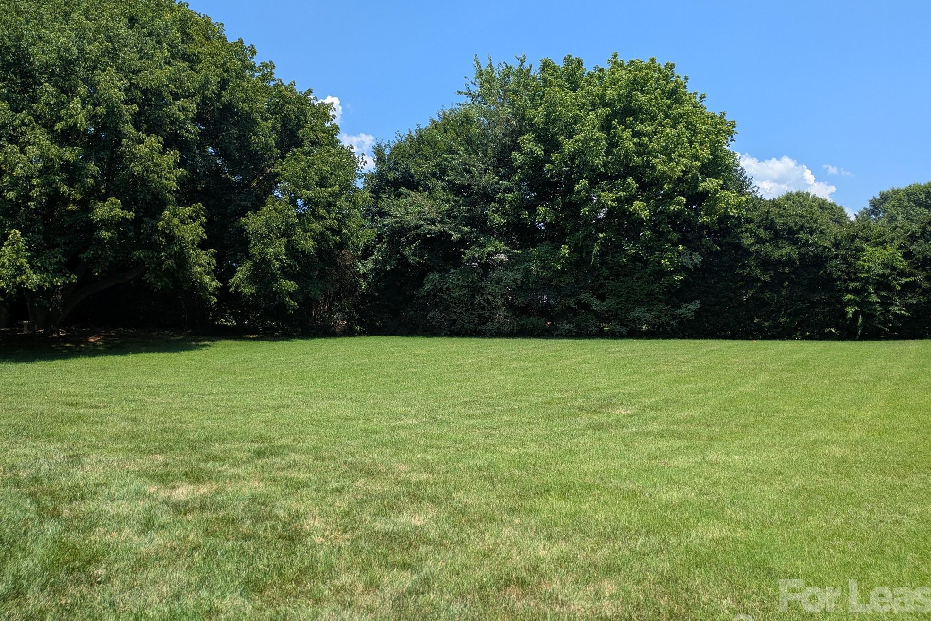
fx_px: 698
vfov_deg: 47.9
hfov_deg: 67.4
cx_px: 478
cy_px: 309
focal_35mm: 27
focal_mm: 5.43
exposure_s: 1/1653
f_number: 1.89
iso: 45
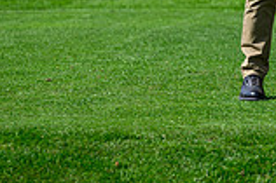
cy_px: -137
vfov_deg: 3.2
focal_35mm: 423
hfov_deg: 4.8
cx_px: 501
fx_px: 3240
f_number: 4
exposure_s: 1/4000
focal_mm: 115
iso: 500
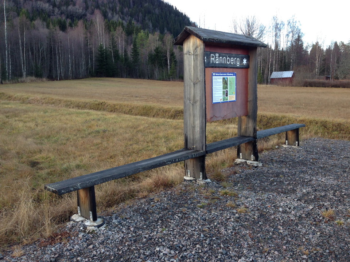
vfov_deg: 42.9
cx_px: 175
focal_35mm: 33
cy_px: 131
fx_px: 334
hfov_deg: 55.4
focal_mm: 4.12
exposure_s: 1/120
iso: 50
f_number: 2.4
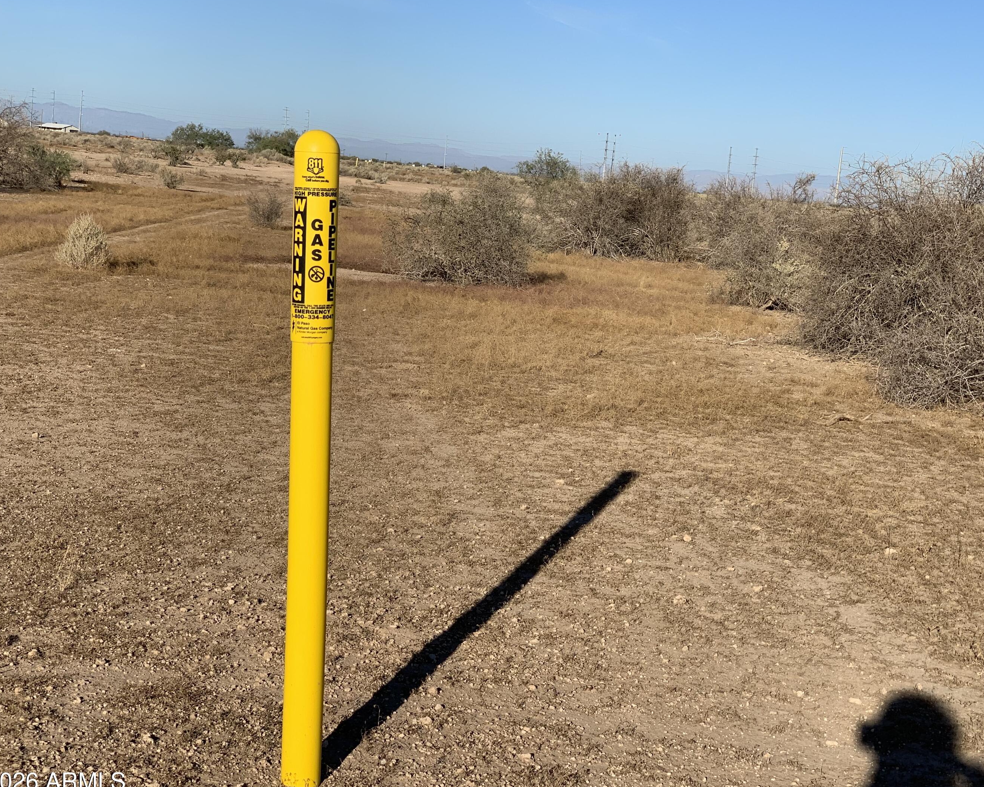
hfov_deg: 32.5
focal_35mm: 58
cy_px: 398
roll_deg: -5.3
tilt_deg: -8.5
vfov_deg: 26.2
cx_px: 546
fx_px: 1689
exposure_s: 1/1597
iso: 16
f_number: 2.4
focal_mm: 6
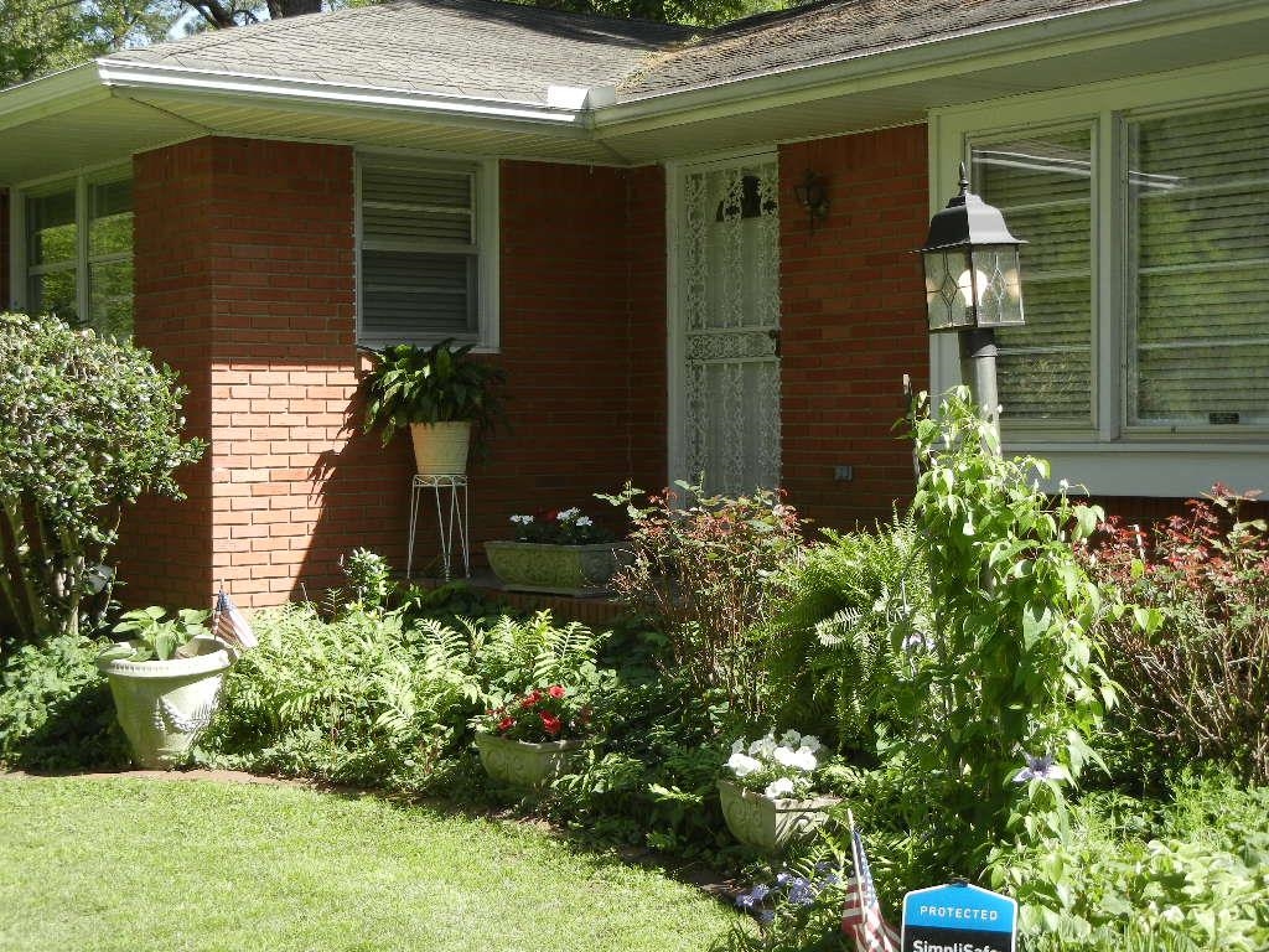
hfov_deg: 32.7
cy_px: 476
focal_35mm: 59
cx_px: 634
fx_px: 2163
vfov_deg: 24.8
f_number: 4
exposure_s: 1/336
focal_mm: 10.6
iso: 160
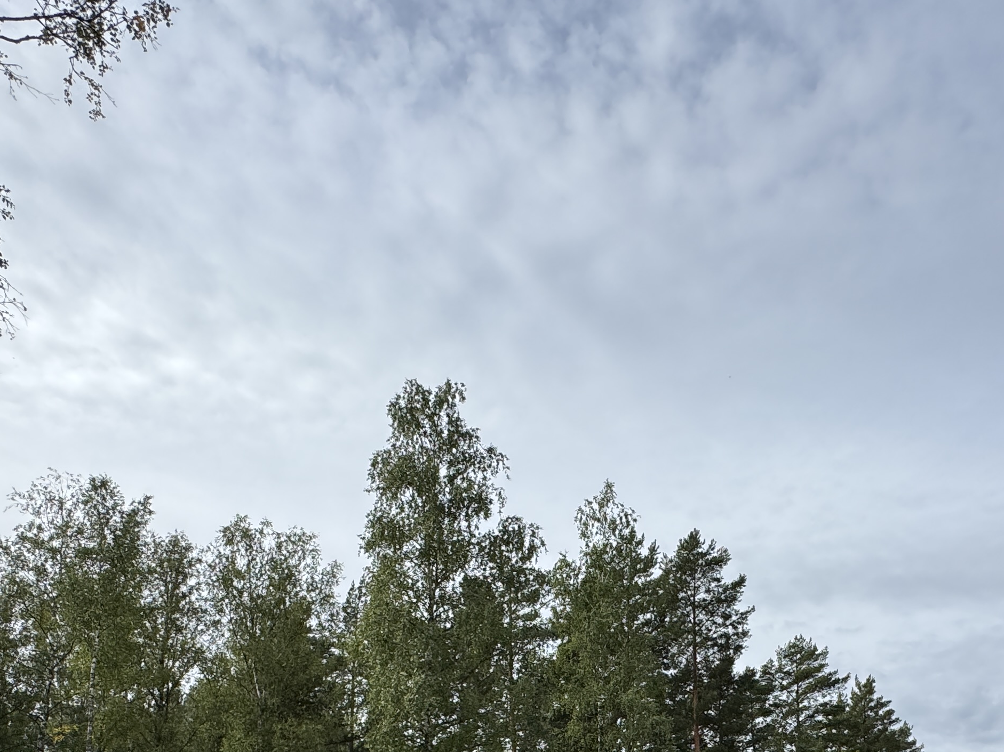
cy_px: 745
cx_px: 586
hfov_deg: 59.6
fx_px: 870
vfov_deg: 41.1
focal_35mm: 30
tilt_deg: +12.0
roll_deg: -0.1
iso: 50
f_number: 2.2
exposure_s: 1/2273
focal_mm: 2.22
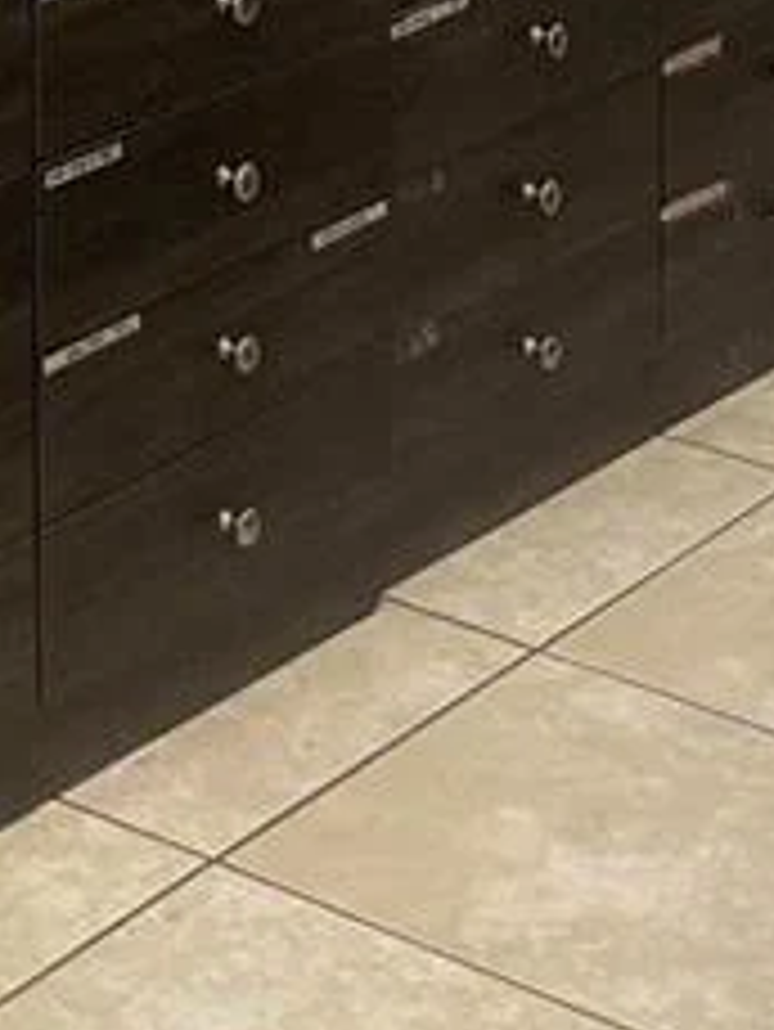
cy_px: -787
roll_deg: +0.3
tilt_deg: -6.0
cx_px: -284
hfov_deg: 10.6
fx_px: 4051
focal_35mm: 136
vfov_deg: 13.2
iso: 100
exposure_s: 1/120
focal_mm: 4.25
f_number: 1.8
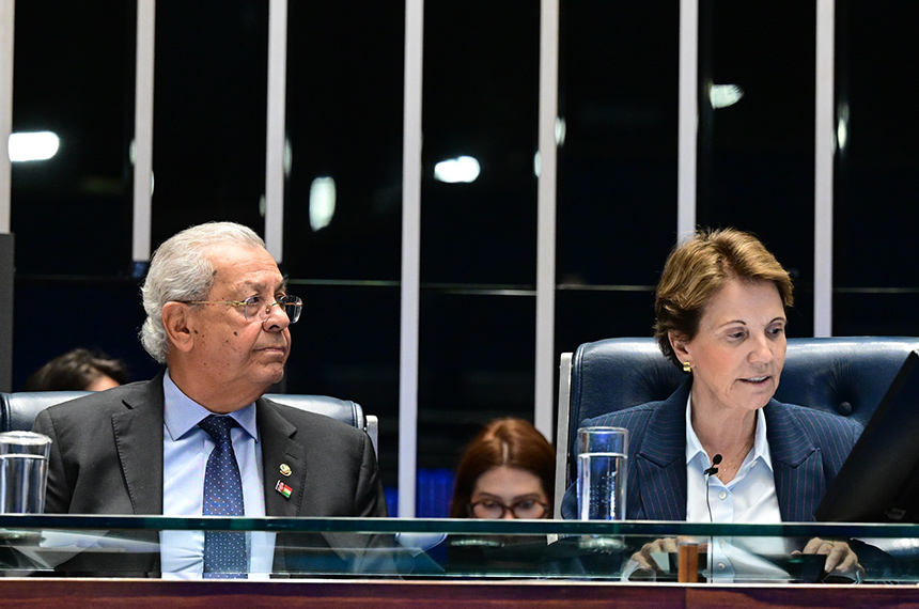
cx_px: 460
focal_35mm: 172
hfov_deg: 12.0
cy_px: 304
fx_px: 4383
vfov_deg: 8.0
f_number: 3.2
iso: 4000
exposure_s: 1/200
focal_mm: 115
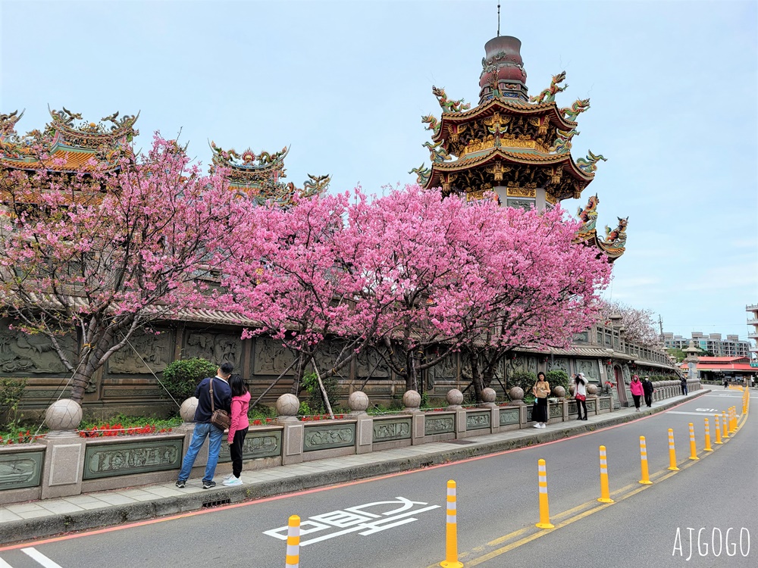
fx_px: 569
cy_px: 284
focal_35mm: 26
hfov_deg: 67.3
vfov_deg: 53.1
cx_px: 379
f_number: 1.8
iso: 40
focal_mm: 5.4
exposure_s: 1/866
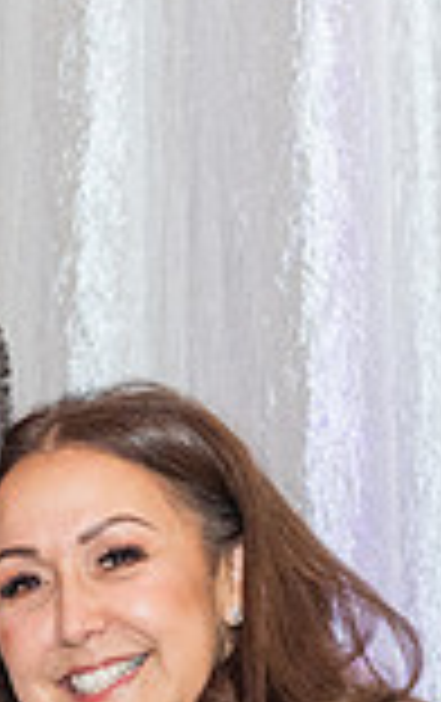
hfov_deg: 6.4
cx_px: -99
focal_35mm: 205
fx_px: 3928
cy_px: 981
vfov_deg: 10.0
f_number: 3.5
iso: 1600
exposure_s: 1/250
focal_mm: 45
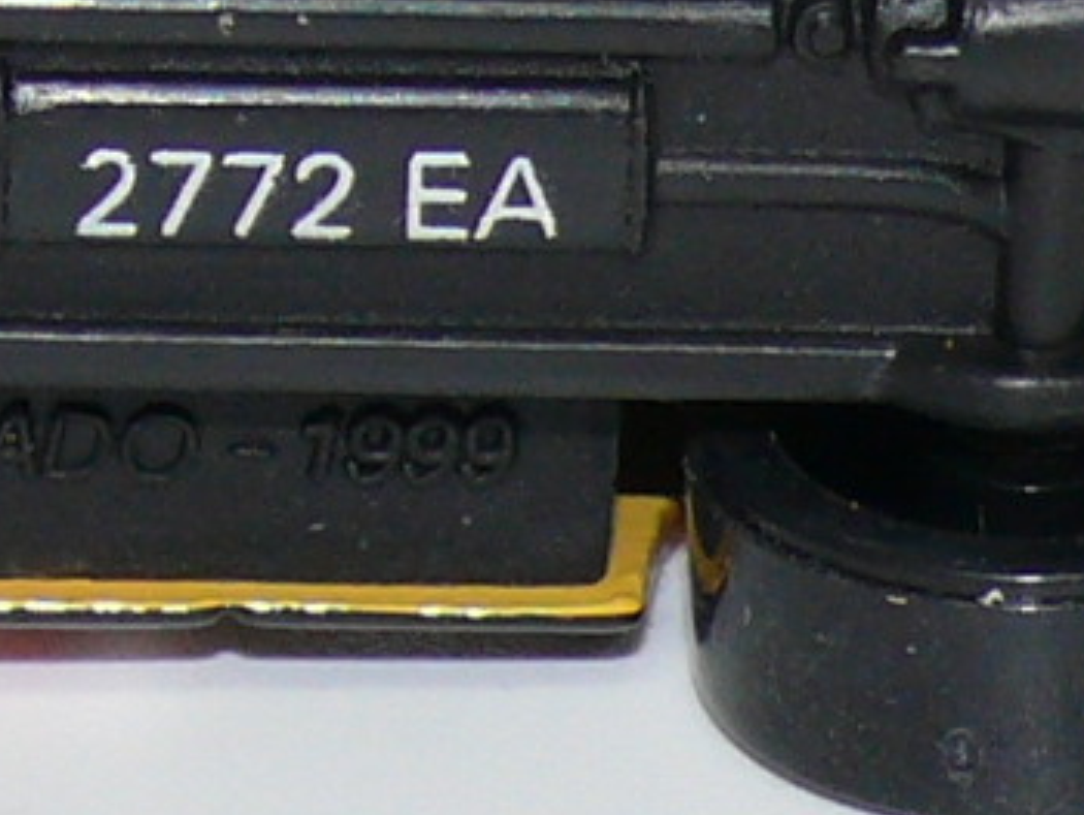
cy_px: -387
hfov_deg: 3.7
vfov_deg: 2.8
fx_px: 16608
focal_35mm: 530
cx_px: -59
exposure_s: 1/30
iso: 100
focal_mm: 14.3
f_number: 4
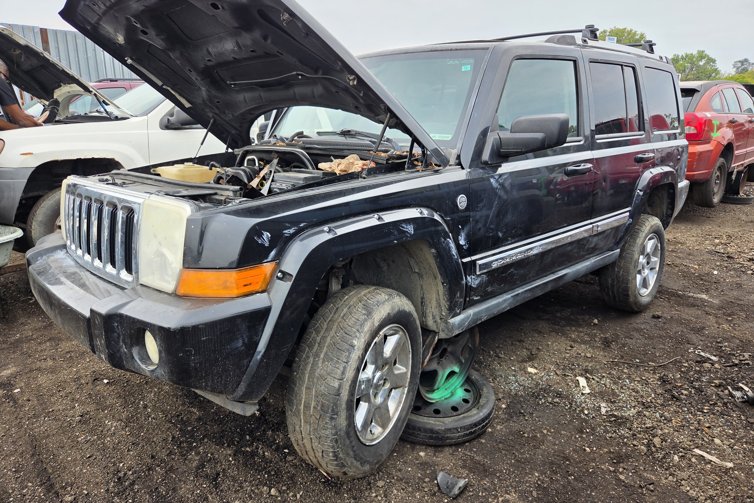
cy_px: 245
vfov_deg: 53.1
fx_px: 503
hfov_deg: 73.7
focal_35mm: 24
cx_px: 377
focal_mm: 5.4
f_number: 1.8
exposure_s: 1/1265
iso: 80
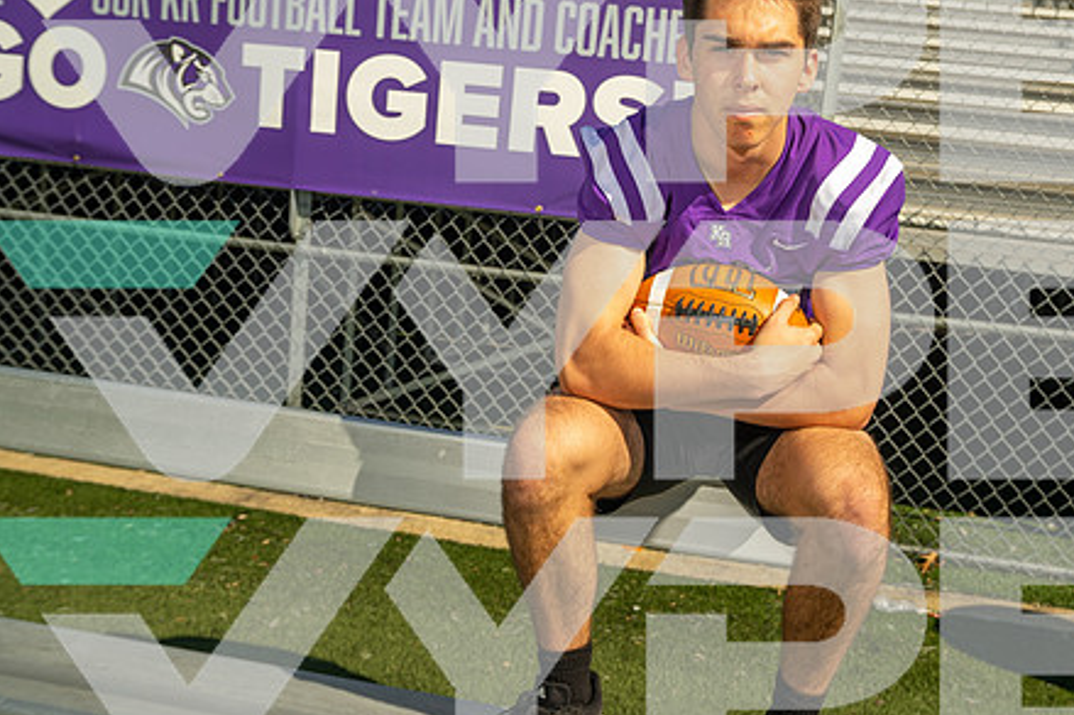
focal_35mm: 41
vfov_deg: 32.6
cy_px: 351
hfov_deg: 47.3
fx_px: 1222
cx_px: 607
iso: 100
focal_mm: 31
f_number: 5.6
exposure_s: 1/125
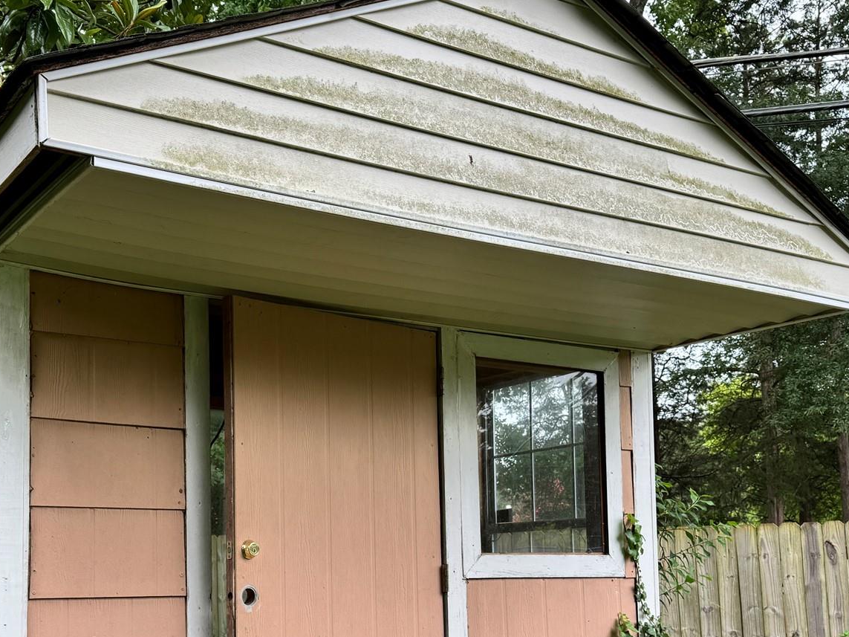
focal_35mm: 43
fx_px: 1055
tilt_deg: +4.0
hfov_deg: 43.5
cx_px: 322
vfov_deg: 32.9
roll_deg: +1.5
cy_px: 487
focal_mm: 6.76
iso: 80
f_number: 1.78
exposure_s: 1/567
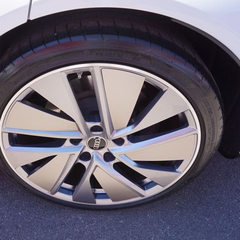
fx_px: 243
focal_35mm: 31
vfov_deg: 52.5
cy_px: 120
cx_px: 79
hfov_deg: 51.5
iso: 100
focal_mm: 16
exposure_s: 1/80
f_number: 6.3
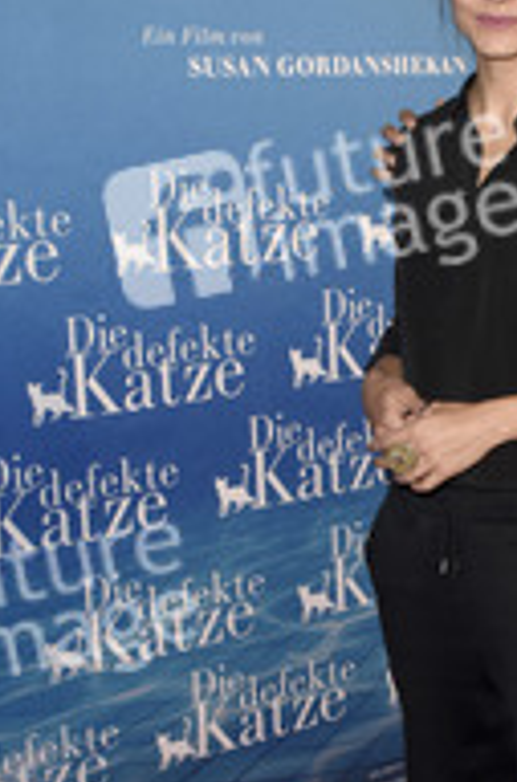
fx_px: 1560
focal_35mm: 72
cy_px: 415
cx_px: 432
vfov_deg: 28.1
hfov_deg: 18.6
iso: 500
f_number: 8
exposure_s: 1/160
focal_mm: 23
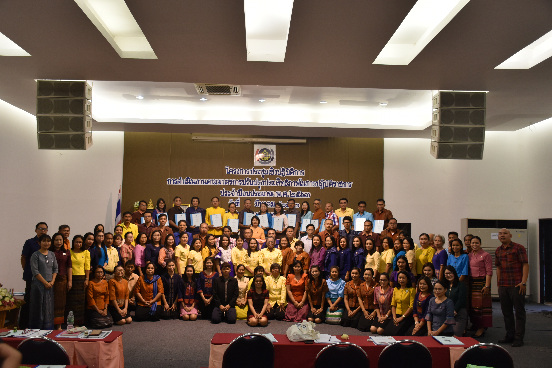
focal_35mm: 34
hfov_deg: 55.1
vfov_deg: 38.4
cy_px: 184
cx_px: 276
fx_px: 529
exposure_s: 1/60
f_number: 4
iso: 450
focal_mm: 23
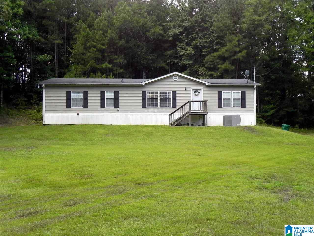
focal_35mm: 41
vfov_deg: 35.2
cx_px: 157
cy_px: 118
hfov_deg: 45.8
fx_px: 372
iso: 160
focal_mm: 7.3
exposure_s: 1/143
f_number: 4.5
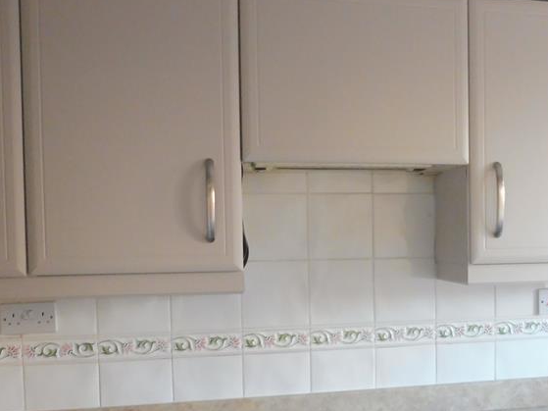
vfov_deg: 32.6
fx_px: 696
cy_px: 272
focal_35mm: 44
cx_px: 406
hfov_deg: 41.8
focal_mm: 4.3
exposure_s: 1/20
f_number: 3.3
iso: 400
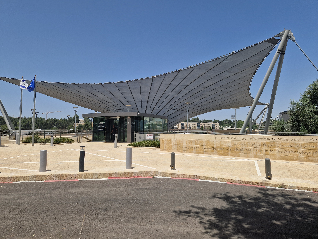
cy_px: 120
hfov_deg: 73.9
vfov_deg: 58.9
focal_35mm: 23
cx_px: 159
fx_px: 211
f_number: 1.8
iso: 50
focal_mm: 5.4
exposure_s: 1/2888
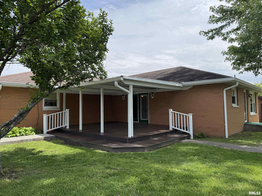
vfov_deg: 56.8
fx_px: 182
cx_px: 131
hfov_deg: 71.6
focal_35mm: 24
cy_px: 98
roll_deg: +0.3
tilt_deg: +2.0
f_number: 1.78
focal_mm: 6.76
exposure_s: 1/2959
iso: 80
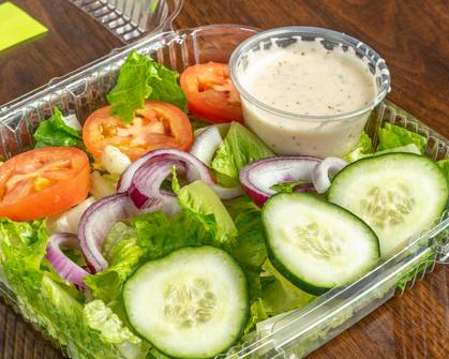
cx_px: 215
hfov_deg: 17.3
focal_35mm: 111
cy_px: 216
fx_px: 1475
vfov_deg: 13.9
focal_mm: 75
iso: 400
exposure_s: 1/125
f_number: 16
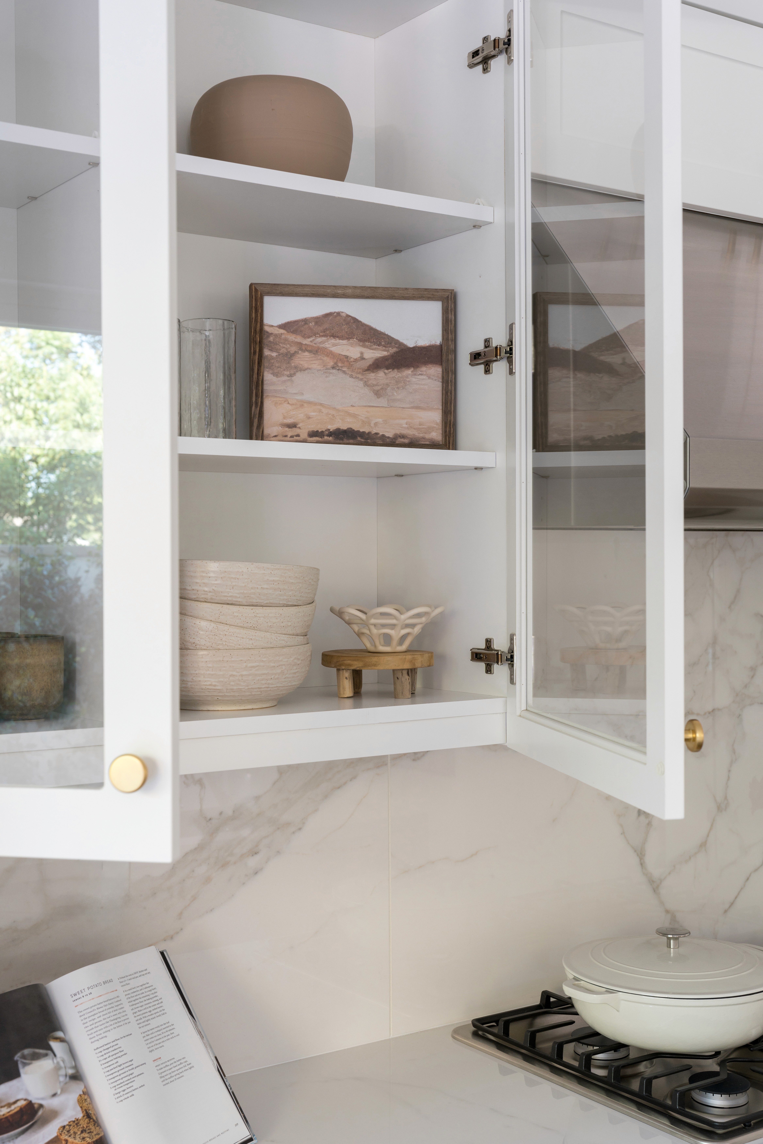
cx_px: 382
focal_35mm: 45
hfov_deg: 29.9
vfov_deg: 43.6
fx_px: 1431
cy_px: 572
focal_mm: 45
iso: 320
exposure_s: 1/4
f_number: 7.1
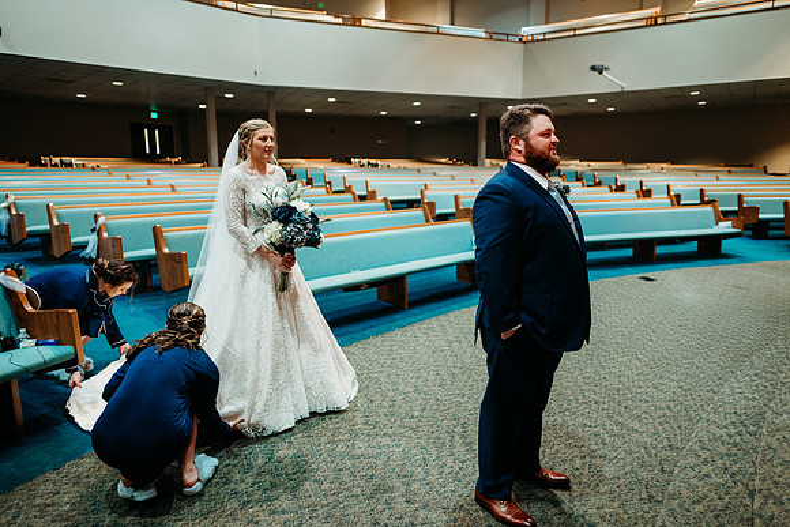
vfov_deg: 53.2
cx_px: 395
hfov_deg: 73.7
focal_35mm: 24
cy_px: 264
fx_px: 527
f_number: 1.8
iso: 2000
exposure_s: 1/100
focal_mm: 24
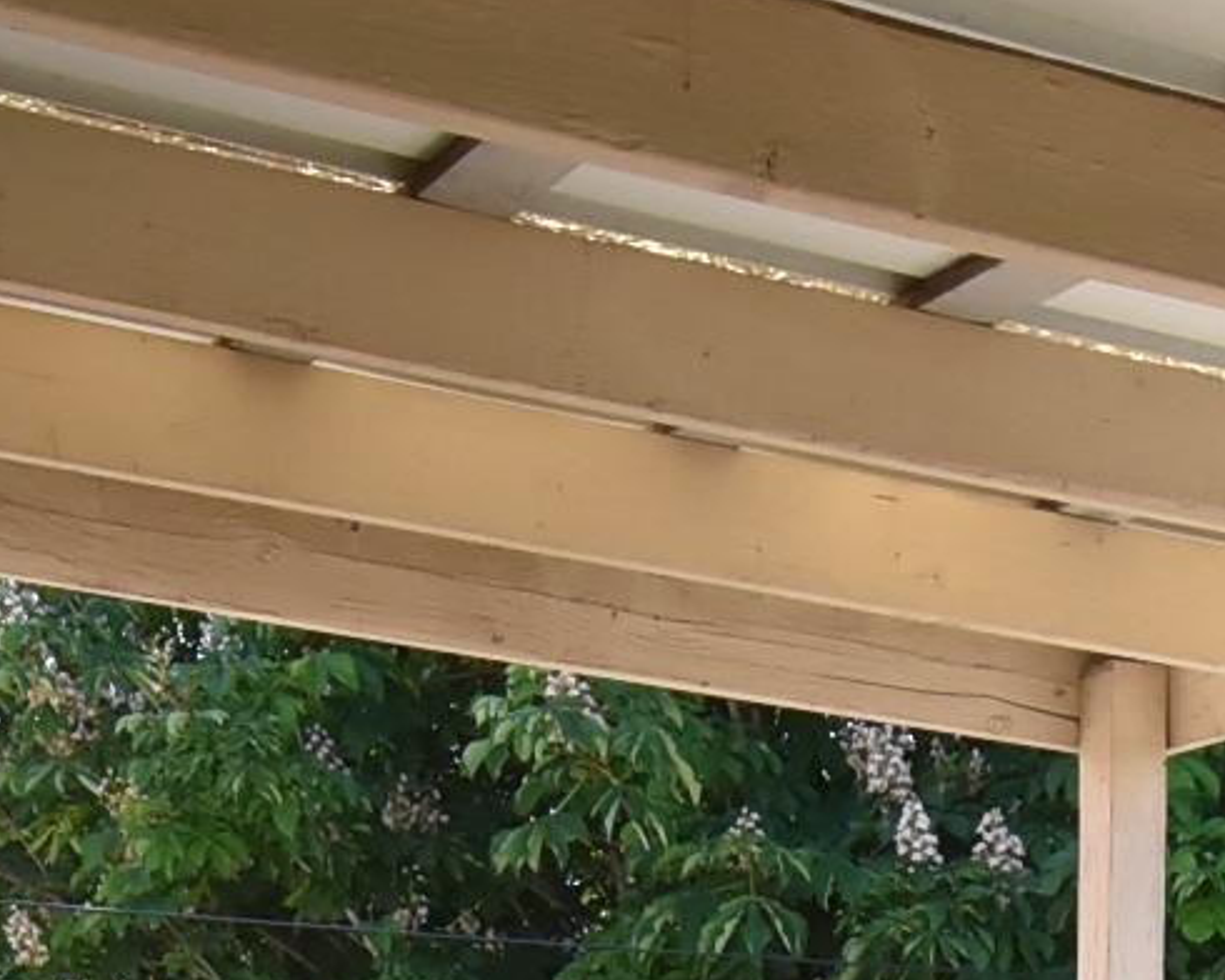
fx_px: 3118
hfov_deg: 22.1
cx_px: 890
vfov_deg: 14.9
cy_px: 1912
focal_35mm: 86
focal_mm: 10
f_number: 8
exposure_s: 1/500
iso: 800
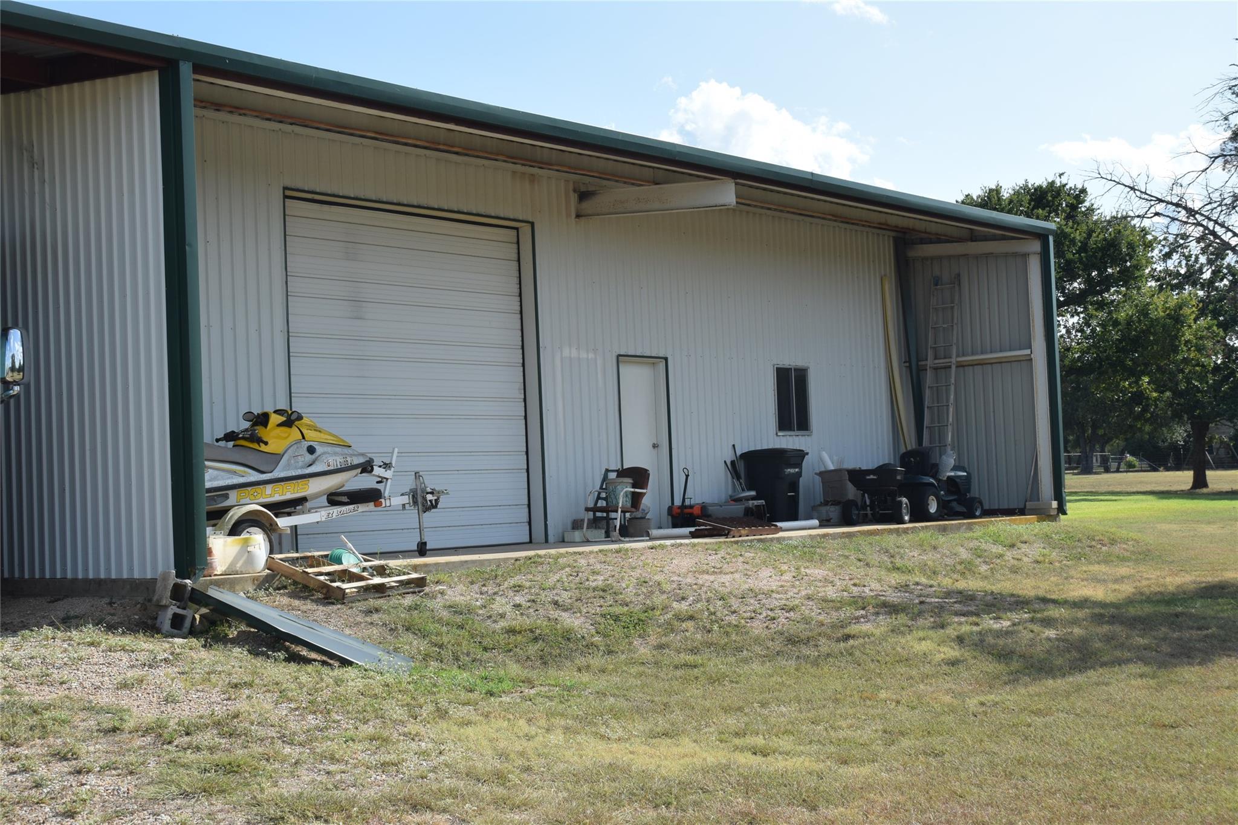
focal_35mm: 48
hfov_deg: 41.1
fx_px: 1650
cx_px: 619
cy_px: 412
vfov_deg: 28.1
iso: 200
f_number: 9
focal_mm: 32
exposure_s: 1/320
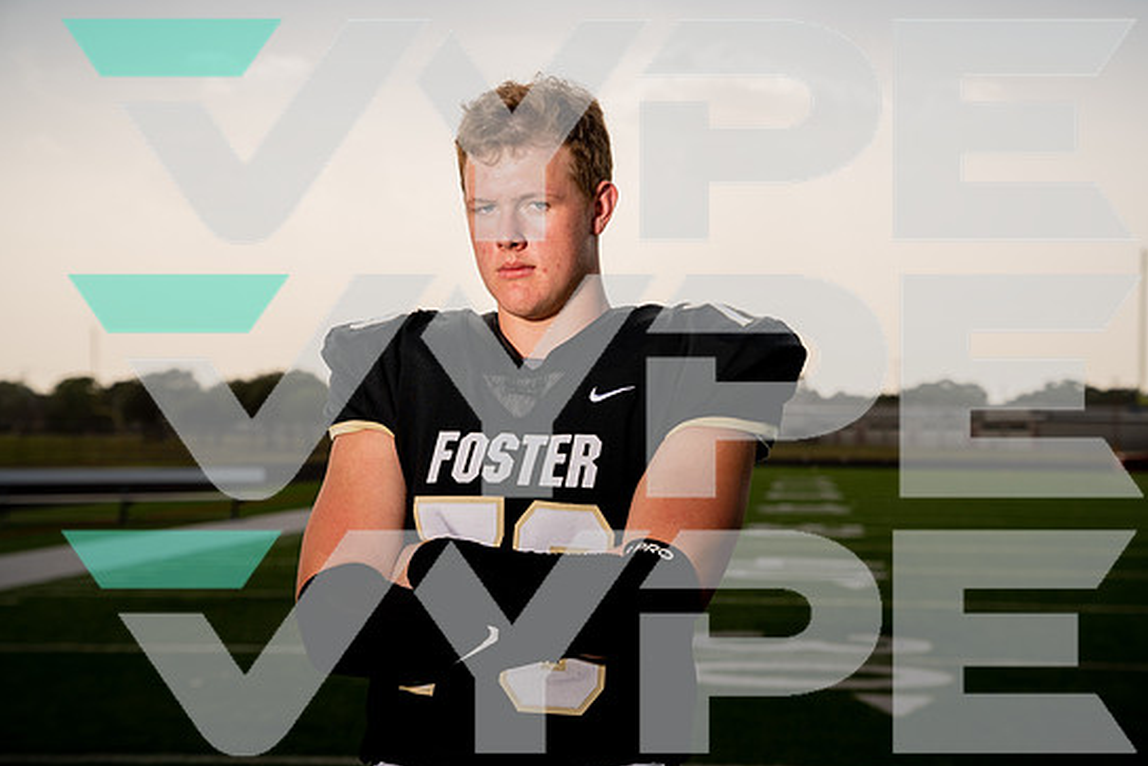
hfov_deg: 30.9
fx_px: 2073
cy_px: 387
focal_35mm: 65
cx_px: 606
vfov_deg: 20.9
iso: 100
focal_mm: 61
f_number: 4.5
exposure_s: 1/1250
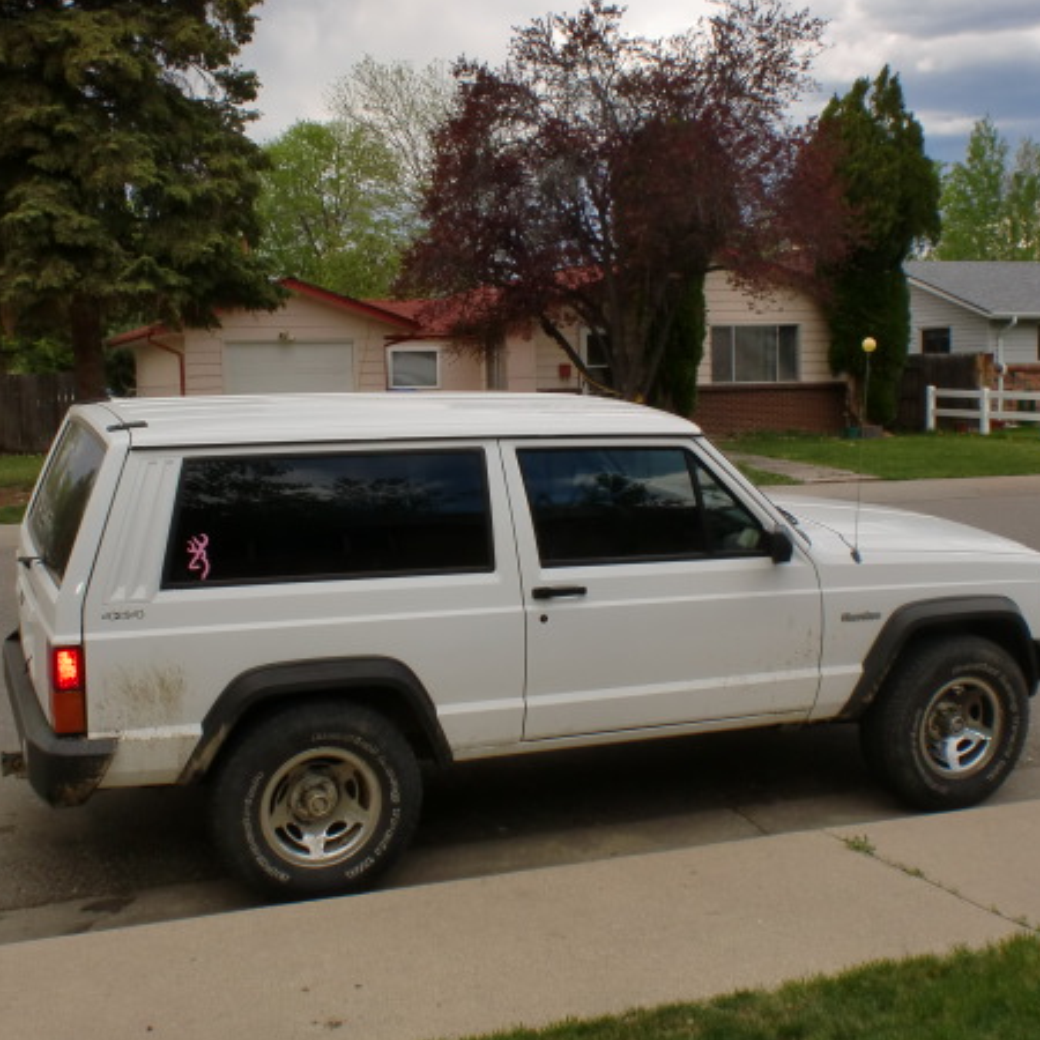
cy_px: 548
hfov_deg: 38.3
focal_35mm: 44
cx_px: 518
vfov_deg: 38.3
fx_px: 1496
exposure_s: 1/500
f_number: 5.6
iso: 64
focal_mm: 6.3
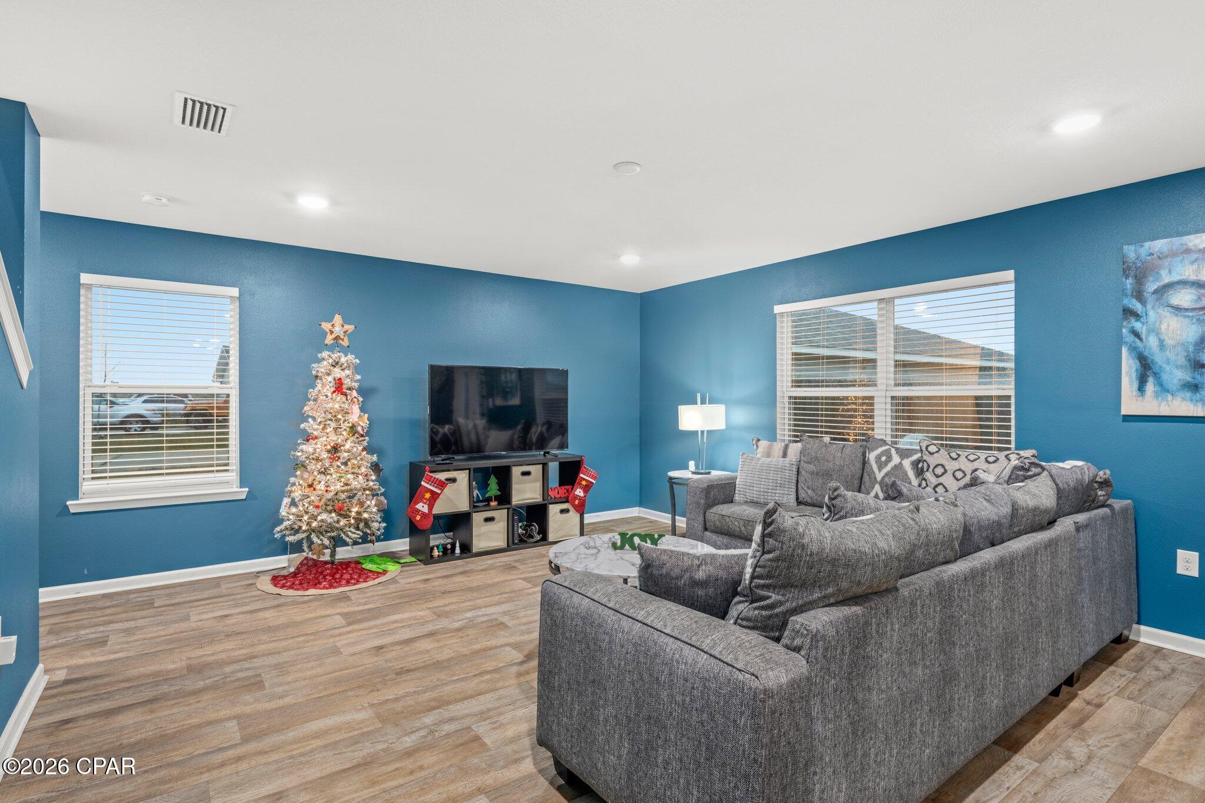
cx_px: 602
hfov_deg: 90.0
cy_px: 402
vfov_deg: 67.4
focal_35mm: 18
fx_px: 602
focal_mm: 18
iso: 500
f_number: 10
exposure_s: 1.3
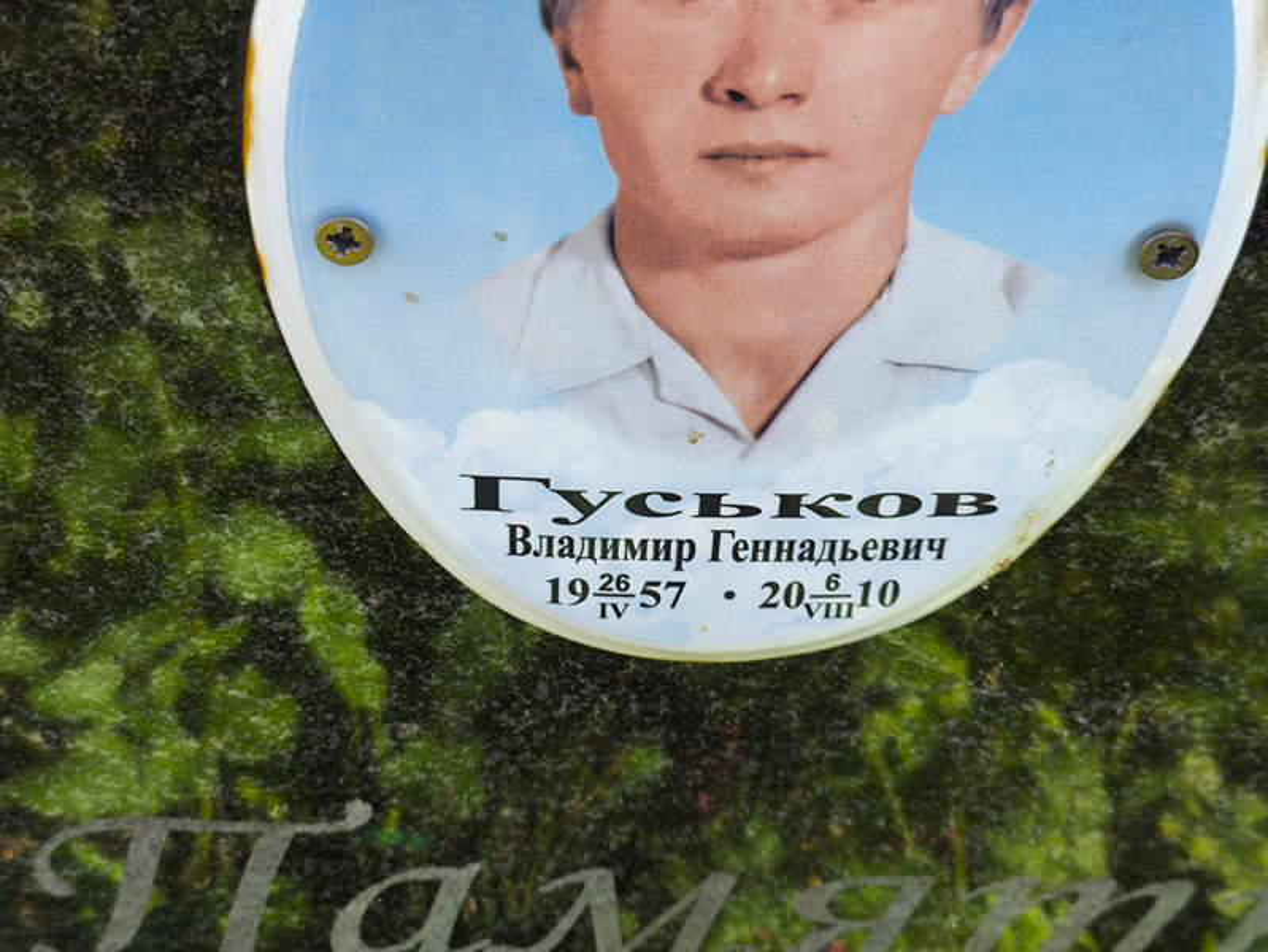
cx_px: 634
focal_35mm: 50
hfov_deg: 38.2
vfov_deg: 29.1
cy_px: 476
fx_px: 1832
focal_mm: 4.71
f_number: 1.7
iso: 50
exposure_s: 1/147
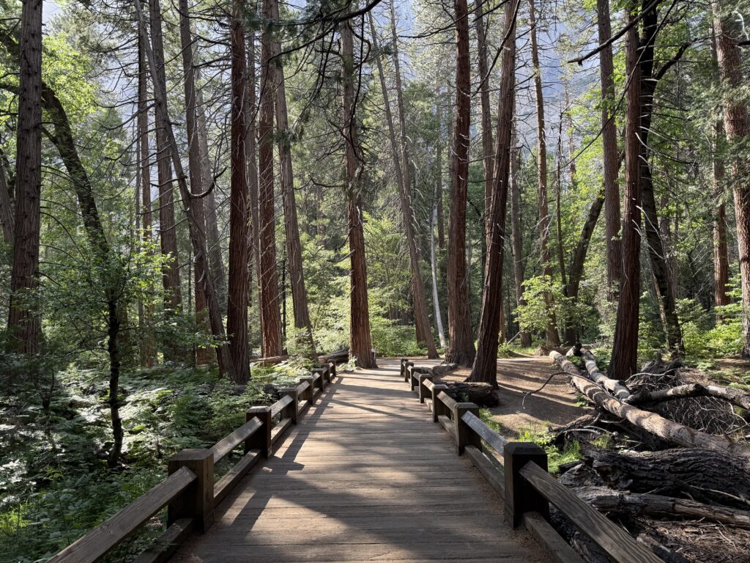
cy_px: 282
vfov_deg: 56.8
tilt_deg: +6.9
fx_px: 520
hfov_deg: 71.6
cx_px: 375
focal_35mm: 24
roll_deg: +0.7
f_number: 1.78
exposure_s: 1/299
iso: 80
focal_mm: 6.76
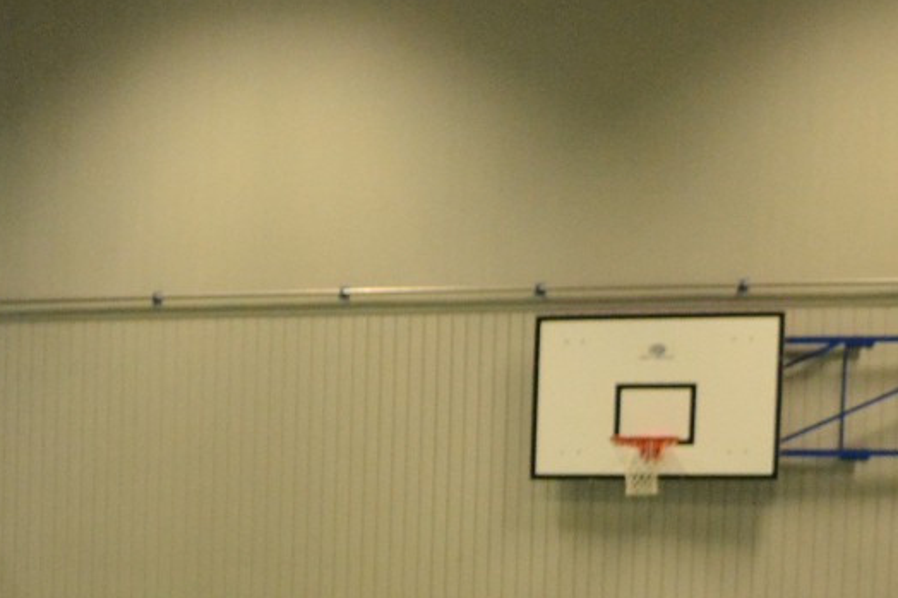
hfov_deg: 15.4
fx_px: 3217
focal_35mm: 129
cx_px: -130
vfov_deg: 10.1
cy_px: 1055
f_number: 3.8
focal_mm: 22
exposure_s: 1/60
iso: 1400
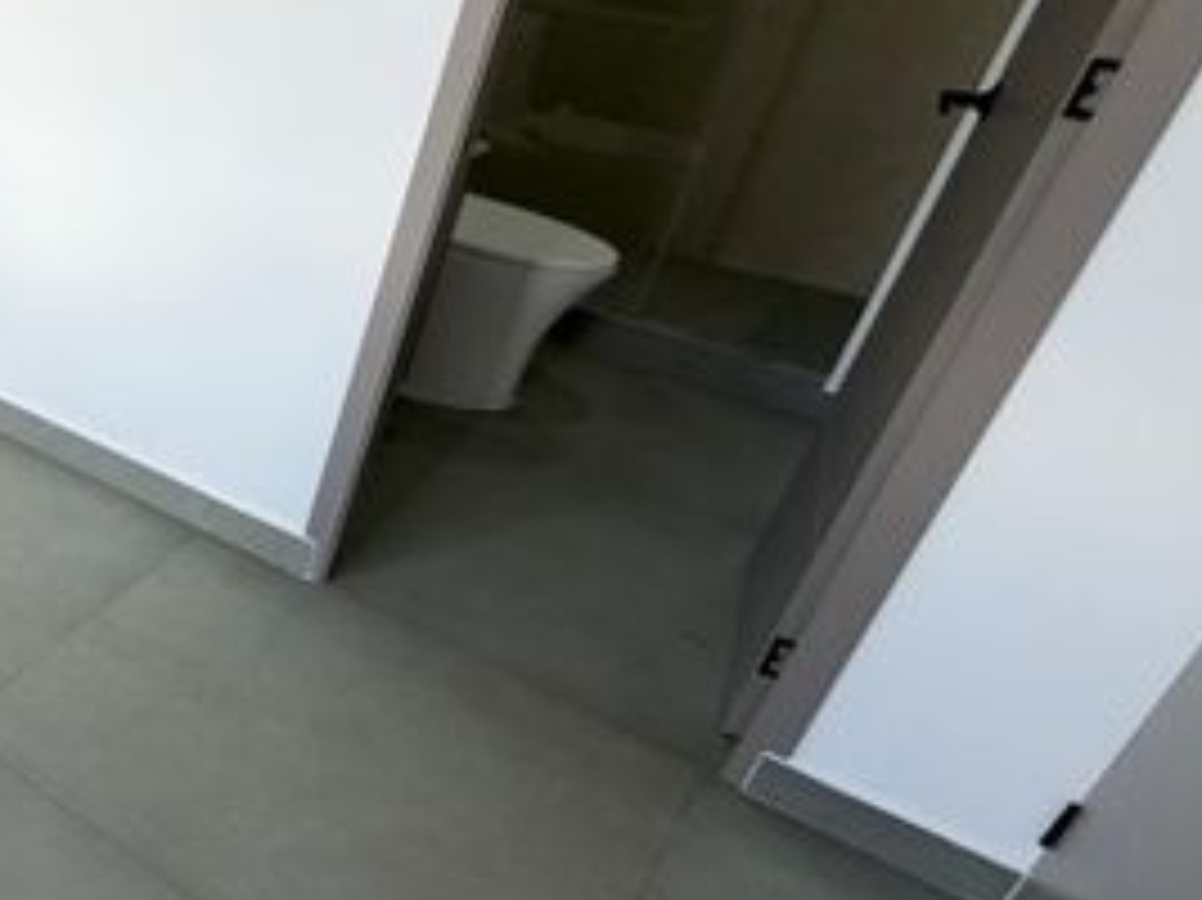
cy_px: 346
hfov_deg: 37.8
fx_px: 1215
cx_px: -277
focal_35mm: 35
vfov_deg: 40.4
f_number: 2.2
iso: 100
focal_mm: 2.22
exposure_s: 1/121
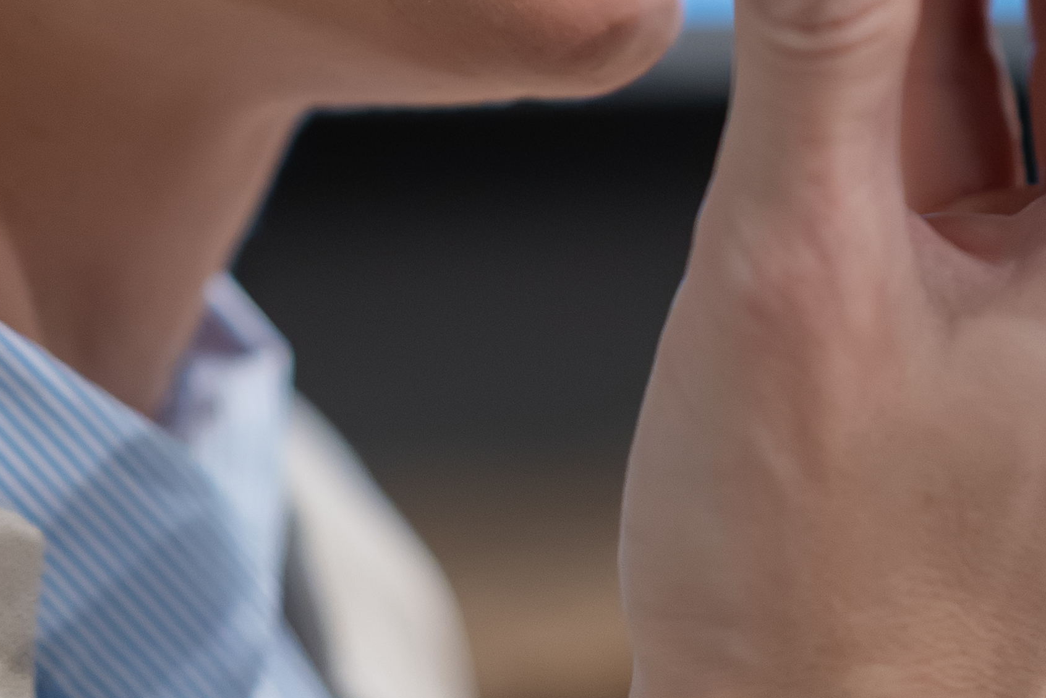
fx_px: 4213
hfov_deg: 14.2
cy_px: -254
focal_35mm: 145
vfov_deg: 9.3
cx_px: 564
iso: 500
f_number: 1.4
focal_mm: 35
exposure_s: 1/500
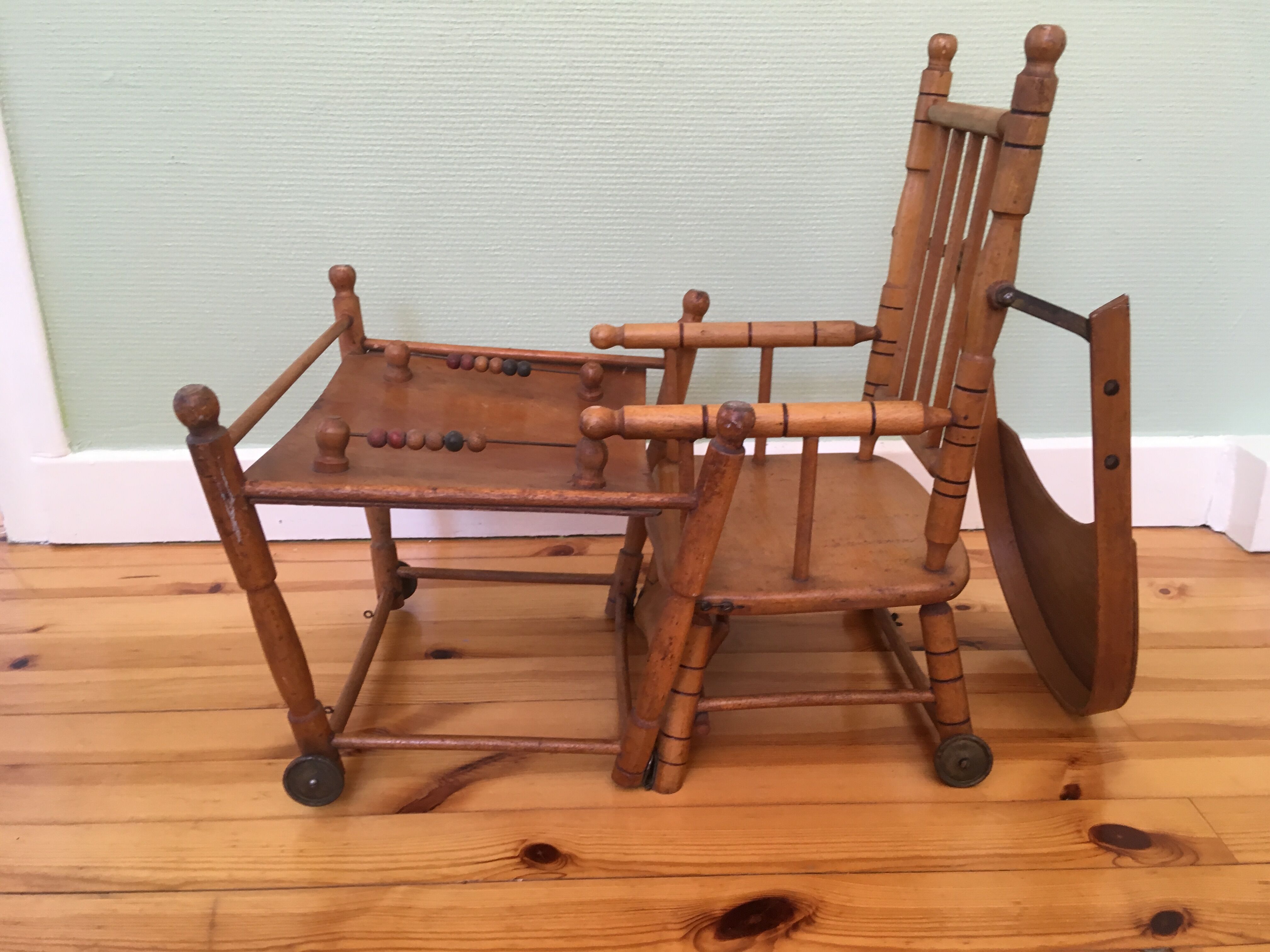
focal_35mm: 29
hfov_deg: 61.7
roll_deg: -0.9
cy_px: 476
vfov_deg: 48.2
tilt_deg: -17.3
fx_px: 1064
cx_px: 635
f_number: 2.2
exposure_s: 1/33
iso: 100
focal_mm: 4.15
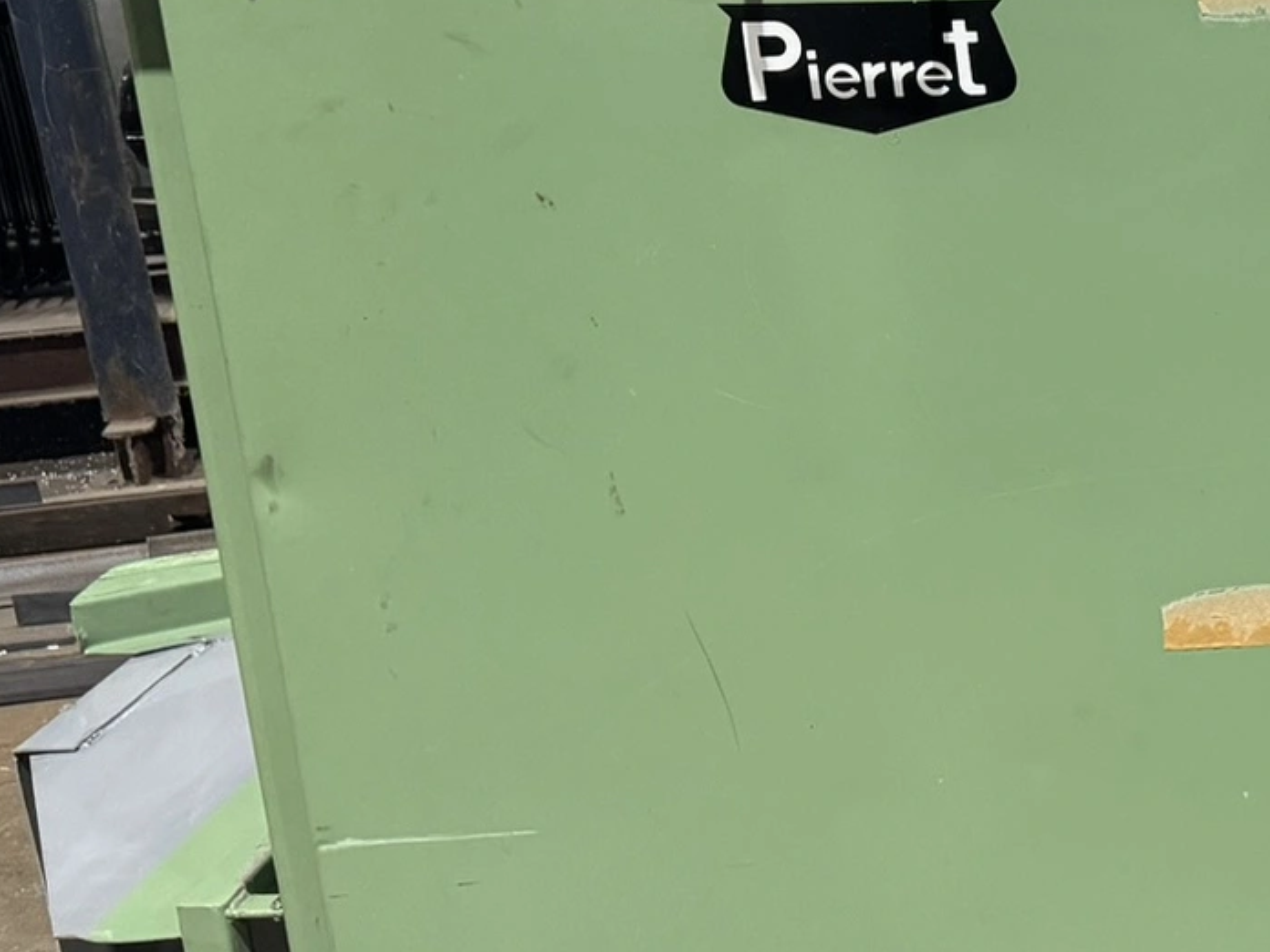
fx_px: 2531
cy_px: 452
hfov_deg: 24.2
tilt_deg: -18.5
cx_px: 1713
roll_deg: +1.8
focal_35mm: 69
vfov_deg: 21.3
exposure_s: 1/60
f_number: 1.78
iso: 400
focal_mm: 6.86
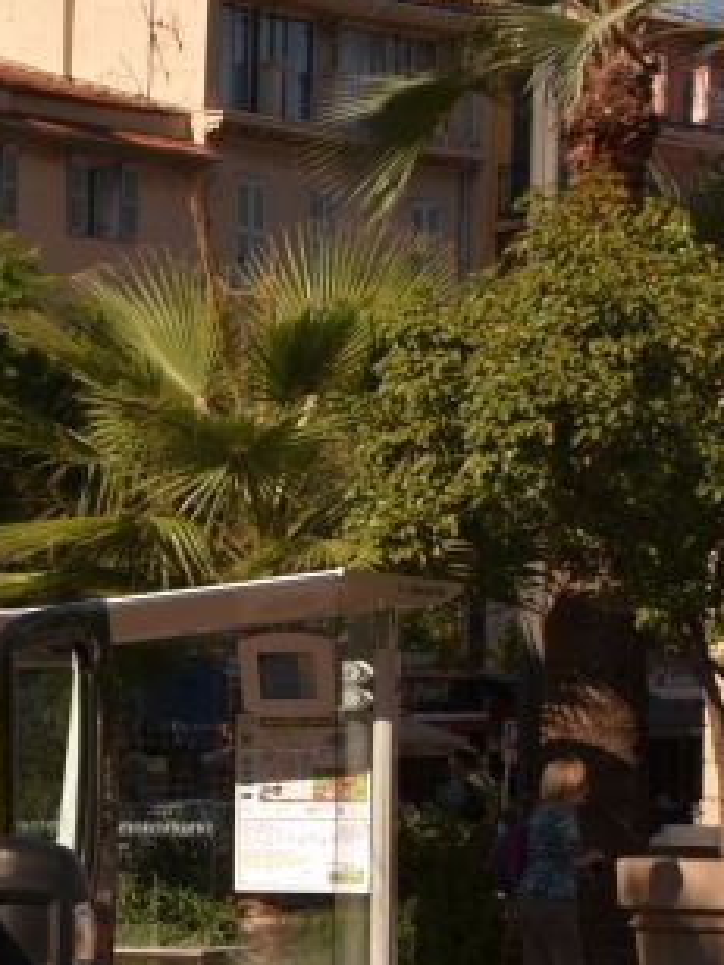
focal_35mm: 160
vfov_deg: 12.2
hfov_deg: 8.8
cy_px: 943
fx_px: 4462
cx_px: -655
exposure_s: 1/400
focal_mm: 50
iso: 100
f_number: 10
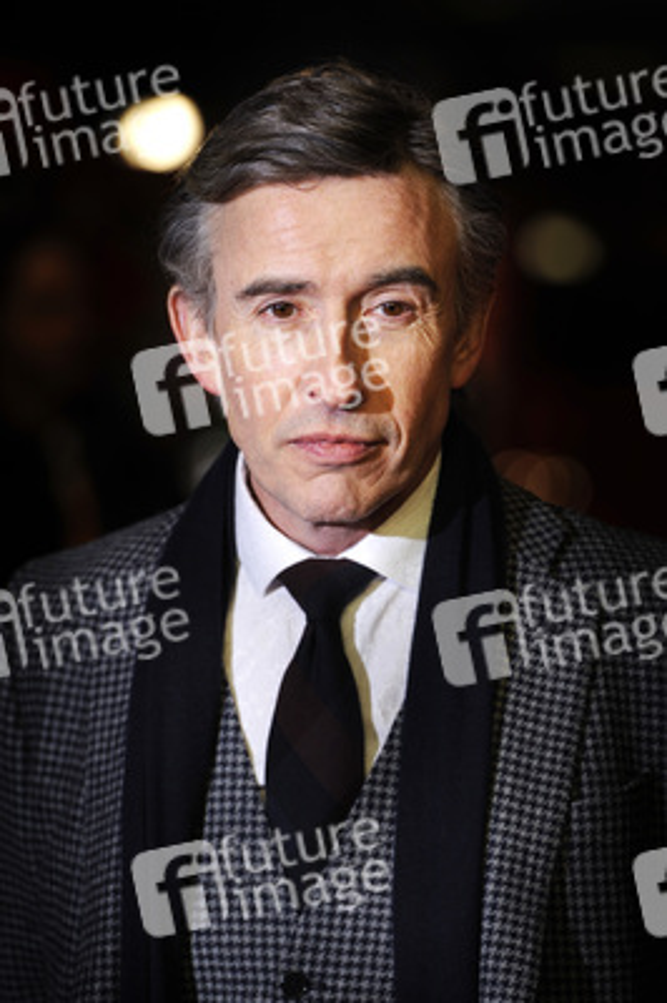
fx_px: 5568
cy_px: 502
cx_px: 334
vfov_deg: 10.3
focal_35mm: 200
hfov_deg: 6.9
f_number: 4.5
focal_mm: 200
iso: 400
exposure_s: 1/320
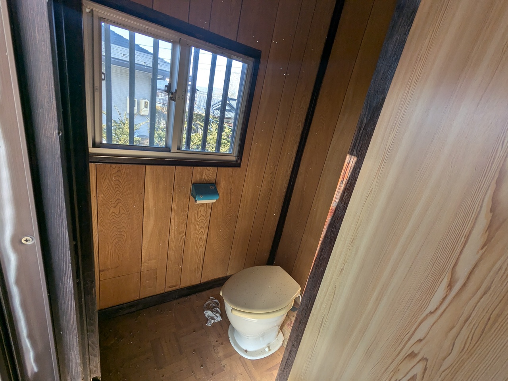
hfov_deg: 94.5
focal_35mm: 16
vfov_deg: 78.1
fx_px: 235
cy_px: 190
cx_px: 254
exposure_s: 1/233
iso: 69
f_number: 2.2
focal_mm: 2.35
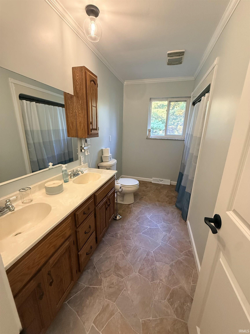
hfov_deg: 85.7
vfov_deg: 102.1
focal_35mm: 14
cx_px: 125
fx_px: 135
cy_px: 167
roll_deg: -1.7
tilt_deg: -14.9
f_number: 2.2
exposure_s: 1/120
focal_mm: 2.22
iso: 640
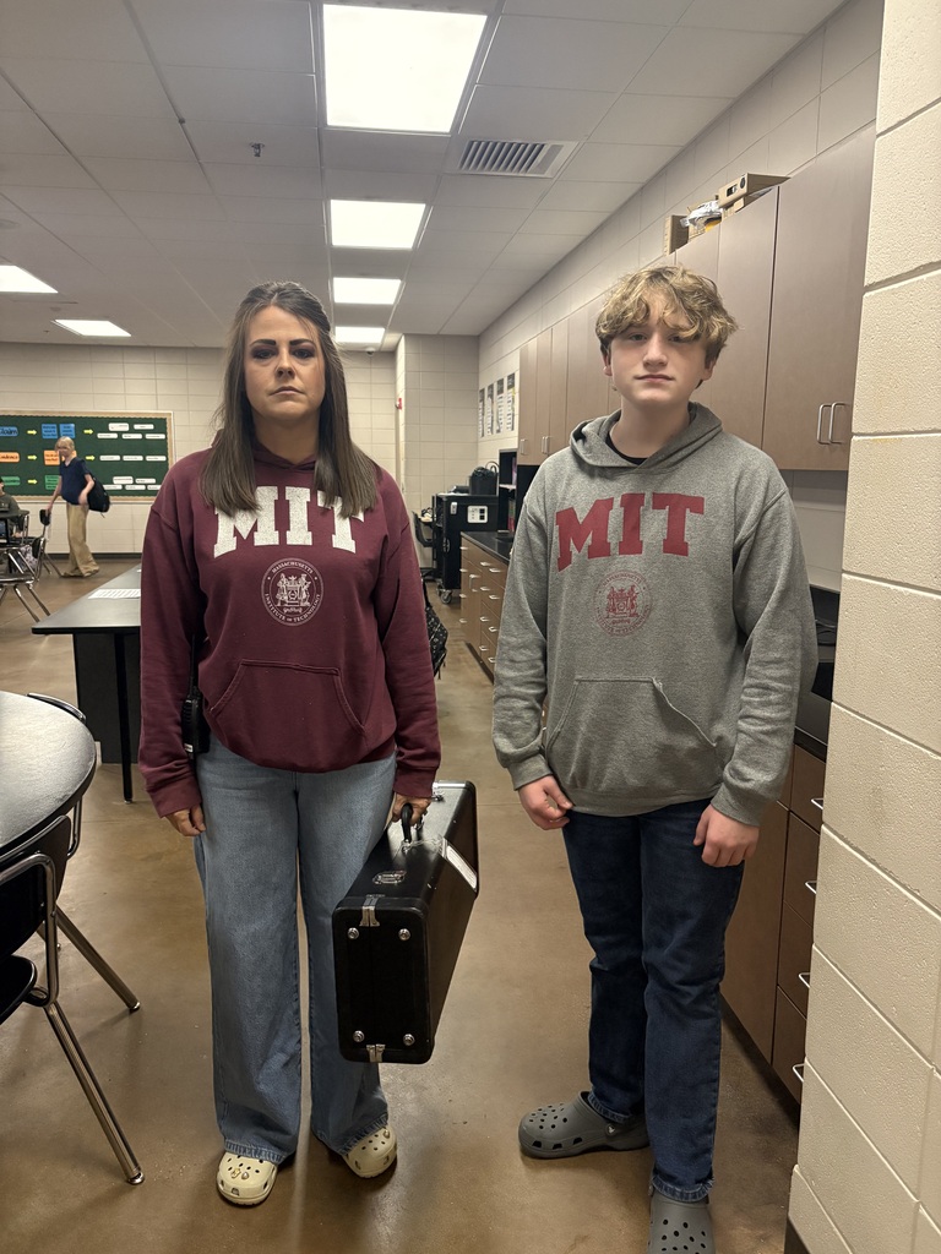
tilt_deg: -9.0
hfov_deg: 53.1
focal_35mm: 26
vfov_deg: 67.3
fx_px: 942
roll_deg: -0.3
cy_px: 627
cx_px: 470
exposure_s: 1/60
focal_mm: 5.96
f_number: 1.6
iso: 500
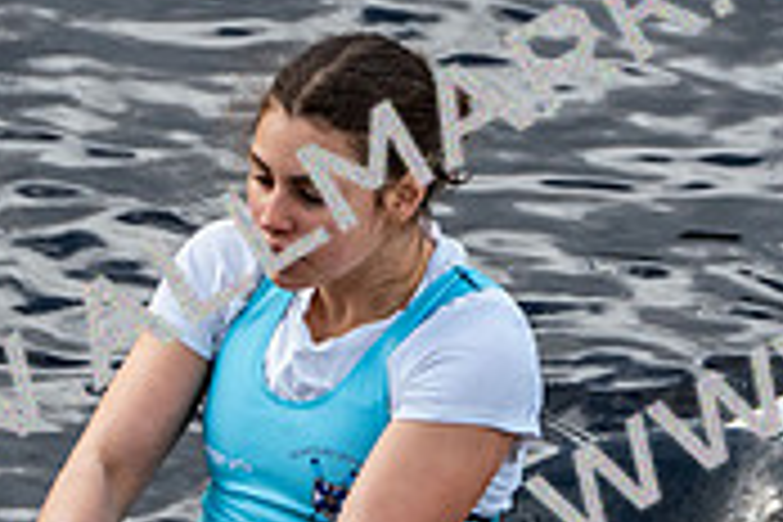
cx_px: 198
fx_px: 31165
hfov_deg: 1.4
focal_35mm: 1433
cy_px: 619
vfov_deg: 1.0
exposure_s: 1/1250
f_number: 6.3
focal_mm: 430
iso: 1000
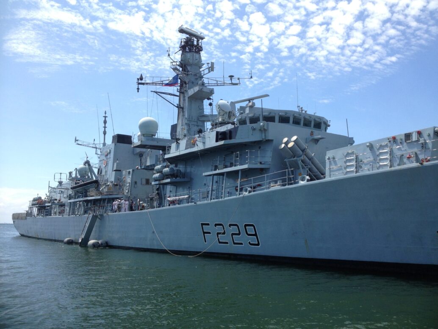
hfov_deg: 52.6
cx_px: 219
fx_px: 443
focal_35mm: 35
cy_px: 164
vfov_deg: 40.7
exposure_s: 1/1255
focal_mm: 4.28
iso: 50
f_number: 2.4
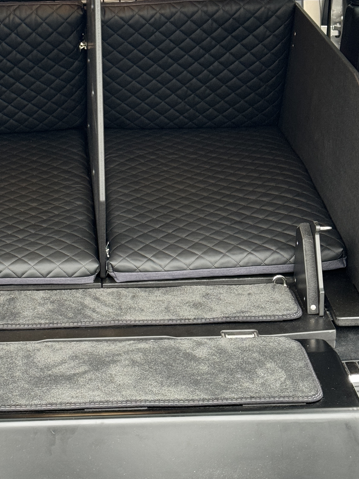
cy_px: 227
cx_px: 89
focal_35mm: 87
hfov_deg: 16.9
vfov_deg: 22.5
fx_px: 1203
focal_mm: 6.76
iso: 200
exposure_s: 1/60
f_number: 1.78
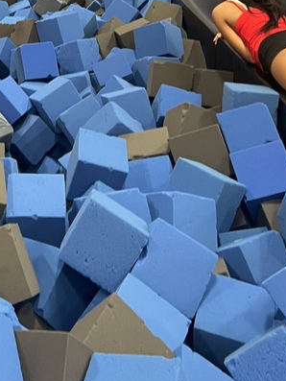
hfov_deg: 20.9
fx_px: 738
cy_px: -29
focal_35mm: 67
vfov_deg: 26.8
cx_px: -23
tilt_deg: -7.3
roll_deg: -0.7
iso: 200
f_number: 1.5
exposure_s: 1/60
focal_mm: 5.7
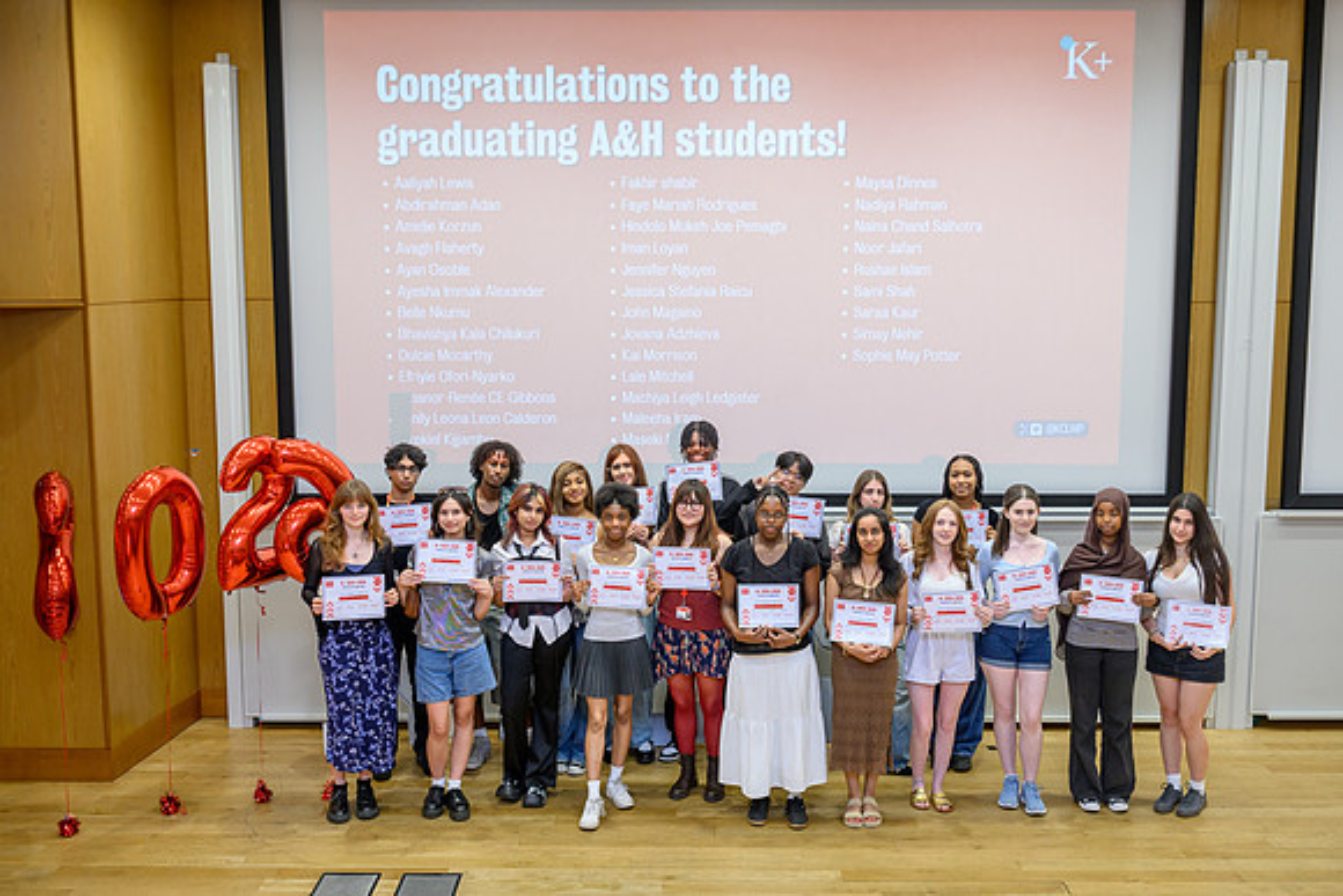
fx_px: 1423
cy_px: 448
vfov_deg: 35.0
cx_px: 672
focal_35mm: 38
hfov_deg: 50.5
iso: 1600
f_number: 2.8
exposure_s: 1/200
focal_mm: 38
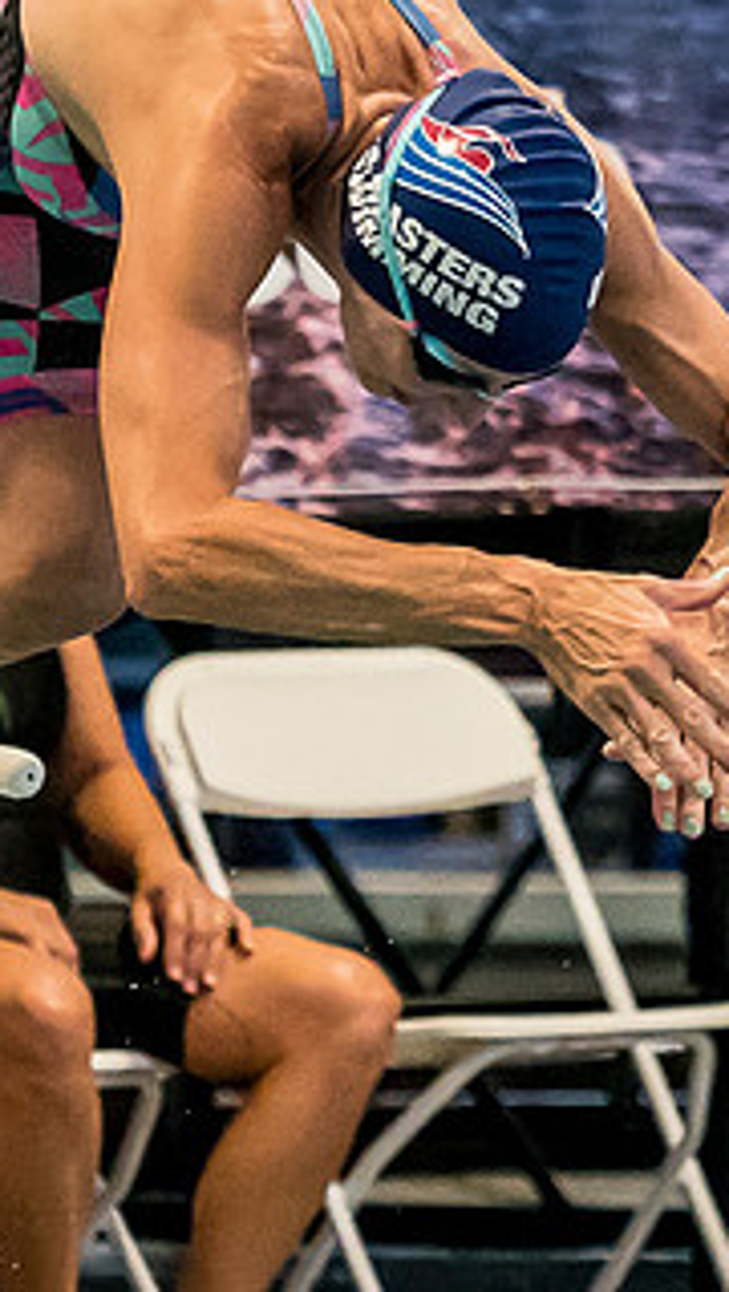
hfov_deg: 2.1
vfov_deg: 3.7
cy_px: 184
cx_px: 203
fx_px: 19850
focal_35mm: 579
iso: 3200
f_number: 2.8
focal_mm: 75
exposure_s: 1/1000
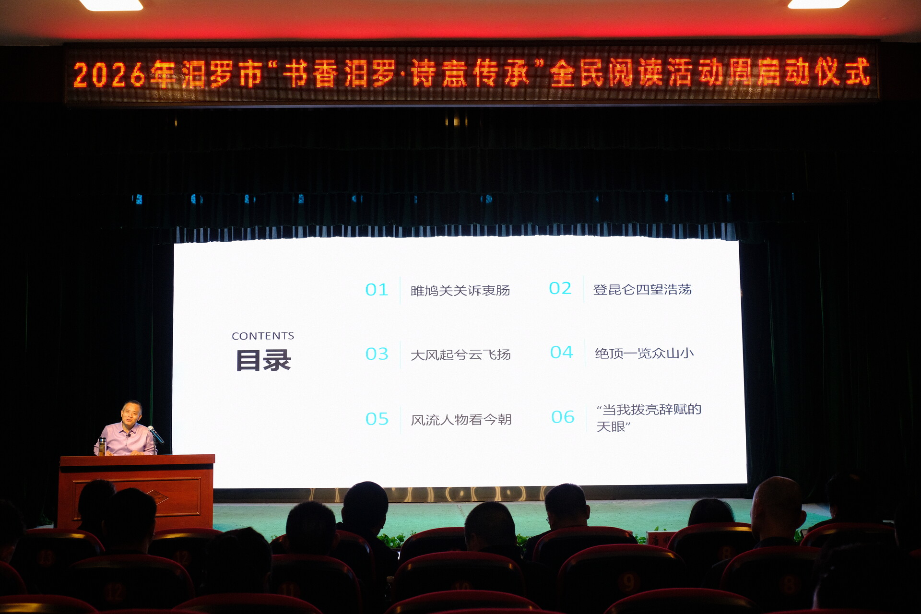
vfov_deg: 31.9
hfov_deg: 46.4
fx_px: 1074
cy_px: 307
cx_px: 460
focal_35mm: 42
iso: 1250
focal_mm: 27.9
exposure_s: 1/60
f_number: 5
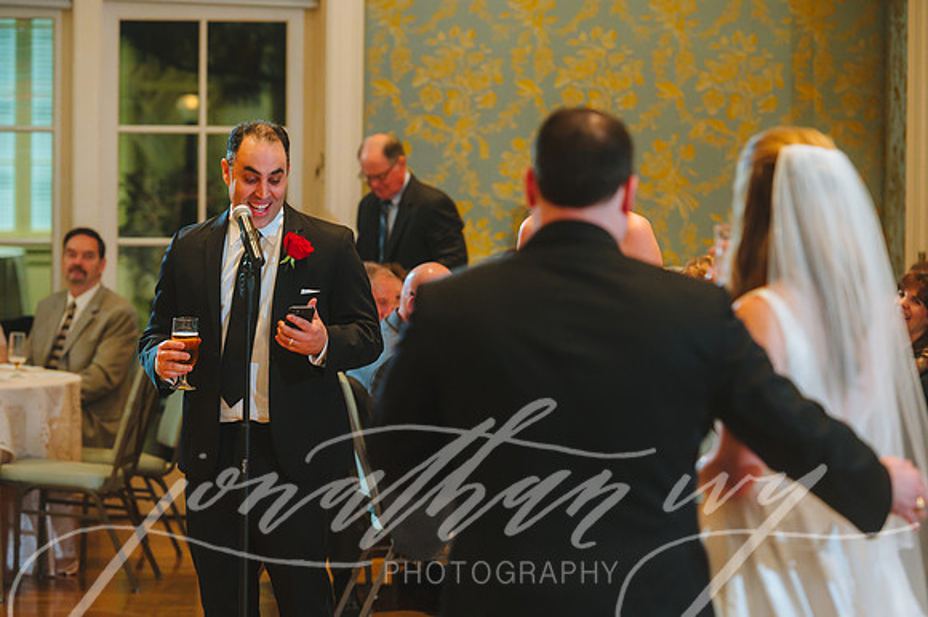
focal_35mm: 135
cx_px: 464
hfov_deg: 15.2
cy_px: 308
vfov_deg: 10.1
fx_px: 3478
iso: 2500
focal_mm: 135
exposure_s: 1/60
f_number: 2.8
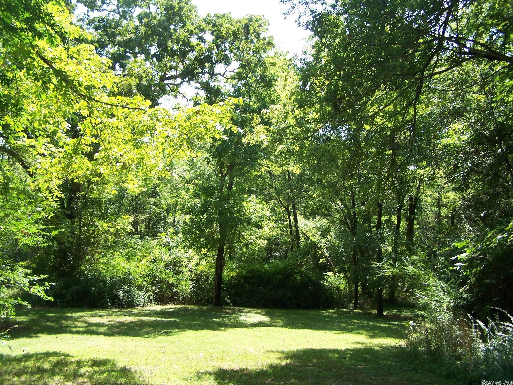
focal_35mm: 38
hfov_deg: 49.0
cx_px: 256
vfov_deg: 37.7
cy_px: 192
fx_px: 563
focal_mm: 6.3
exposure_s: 1/250
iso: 80
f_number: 2.8
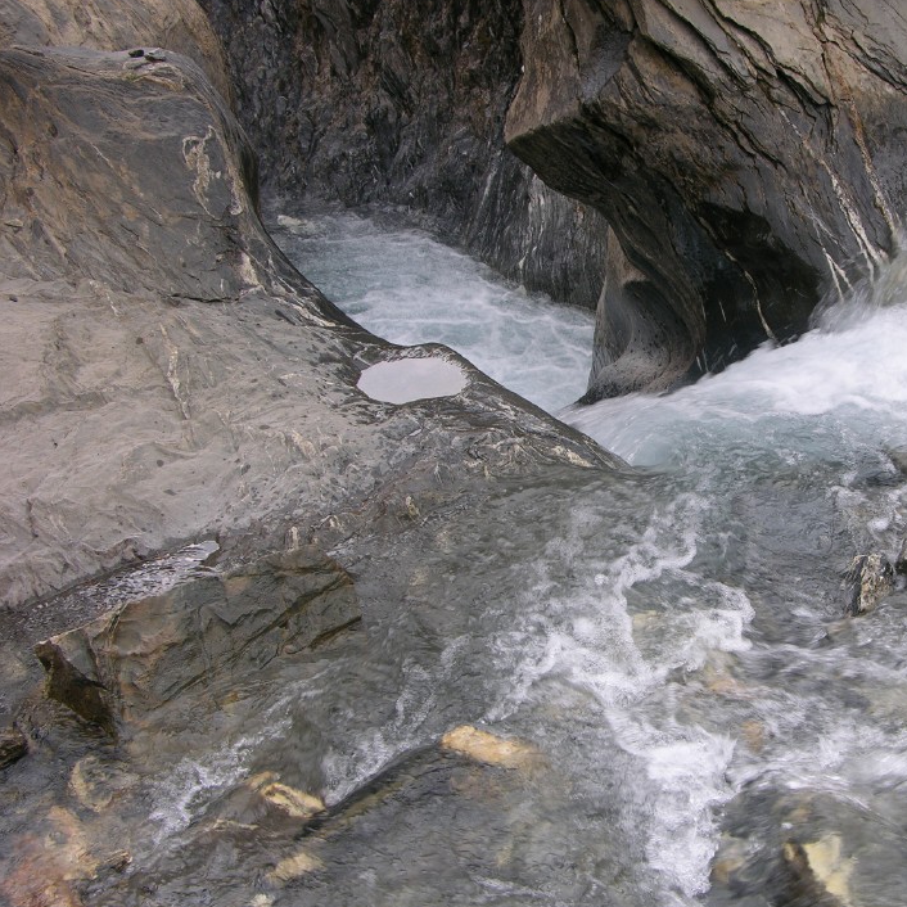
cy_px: 474
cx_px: 655
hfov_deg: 33.5
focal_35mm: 50
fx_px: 1482
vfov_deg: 34.0
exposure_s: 1/57
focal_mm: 10
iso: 50
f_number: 3.6
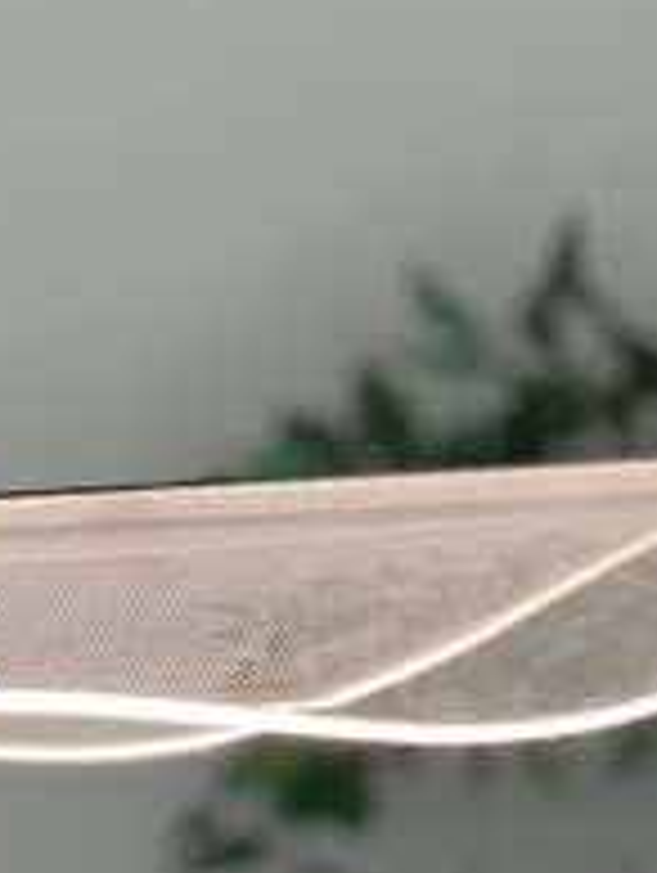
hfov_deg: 5.9
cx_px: 297
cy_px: 729
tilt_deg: -0.2
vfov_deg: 7.8
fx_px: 6414
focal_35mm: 254
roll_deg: +0.6
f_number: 2.8
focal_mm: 9
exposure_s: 1/100
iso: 64
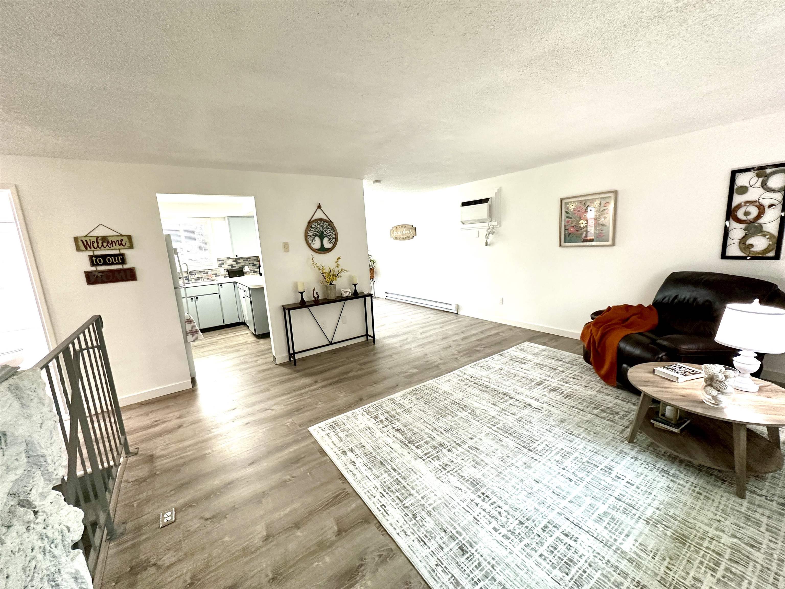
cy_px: 294
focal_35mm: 14
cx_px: 392
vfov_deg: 85.7
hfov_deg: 102.1
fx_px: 317
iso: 320
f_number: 2.2
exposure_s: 1/120
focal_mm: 2.22
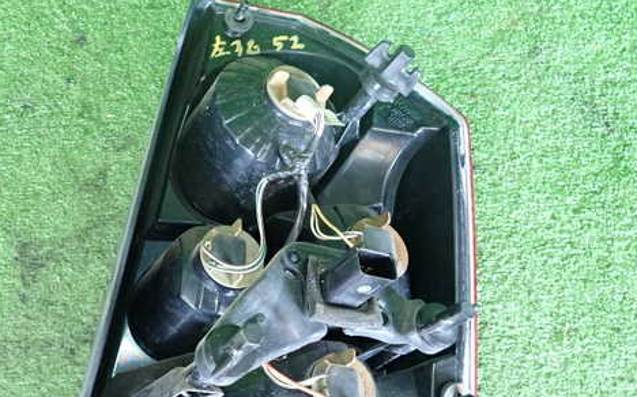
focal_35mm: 34
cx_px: 275
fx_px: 590
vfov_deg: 37.0
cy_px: 249
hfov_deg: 56.5
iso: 320
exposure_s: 1/30
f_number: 2
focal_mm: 4.5
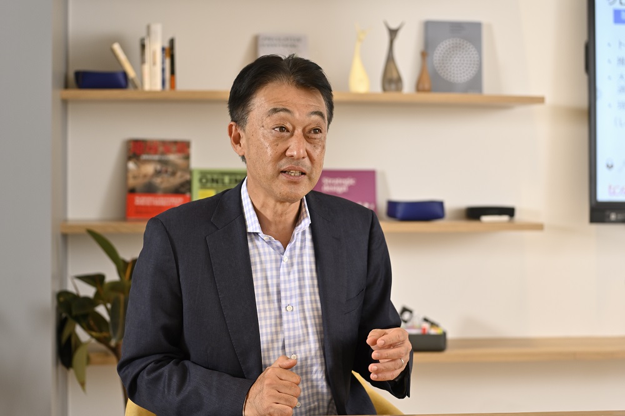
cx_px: 312
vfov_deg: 19.4
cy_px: 208
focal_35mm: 70
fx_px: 1215
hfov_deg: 28.9
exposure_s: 1/125
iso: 400
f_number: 4
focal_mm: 70
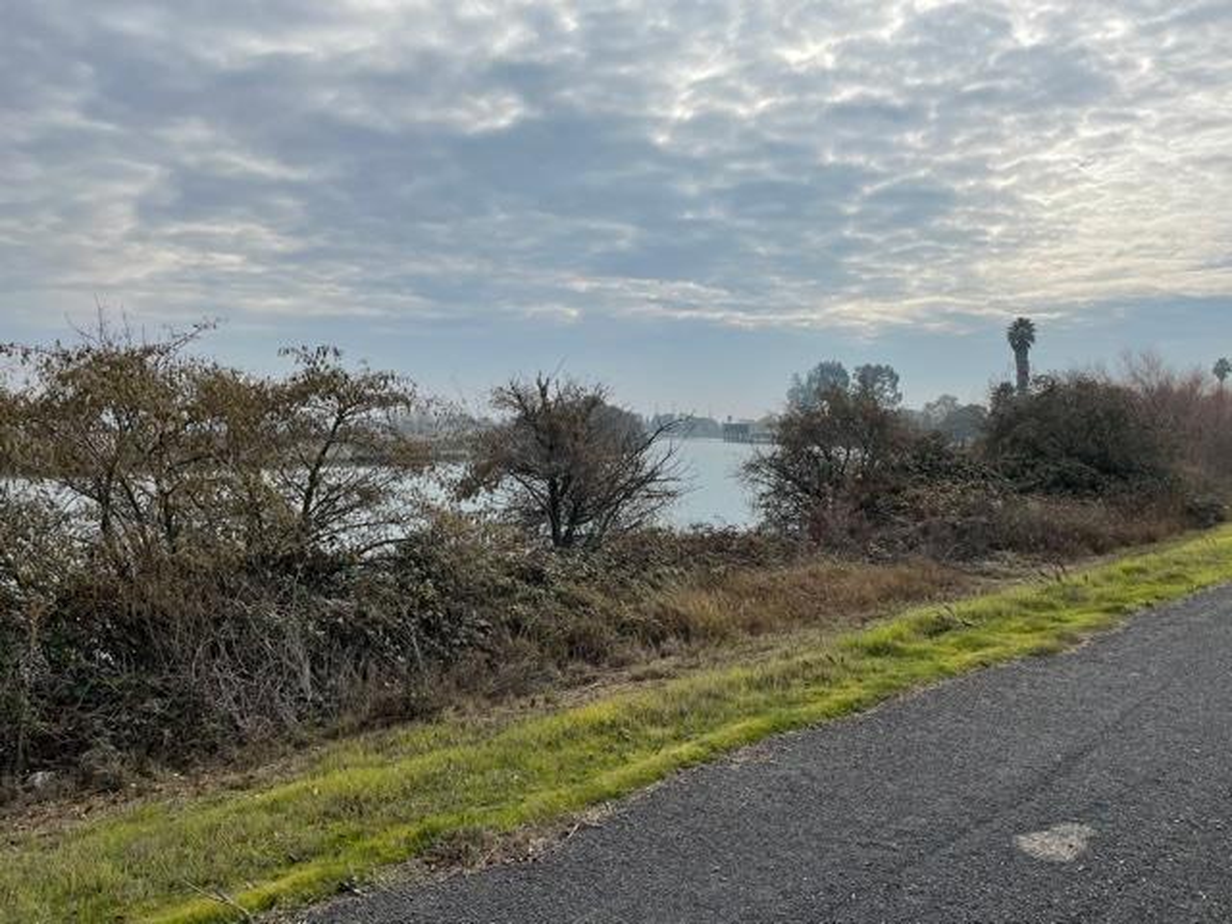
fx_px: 925
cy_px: 462
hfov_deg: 67.3
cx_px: 616
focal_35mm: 26
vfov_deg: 53.1
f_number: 1.6
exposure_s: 1/7813
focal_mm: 4.2
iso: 32
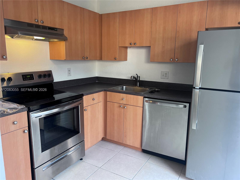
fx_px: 180
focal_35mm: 26
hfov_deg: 67.3
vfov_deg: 53.1
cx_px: 120
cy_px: 90
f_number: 1.5
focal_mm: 5.7
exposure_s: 1/121
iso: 125
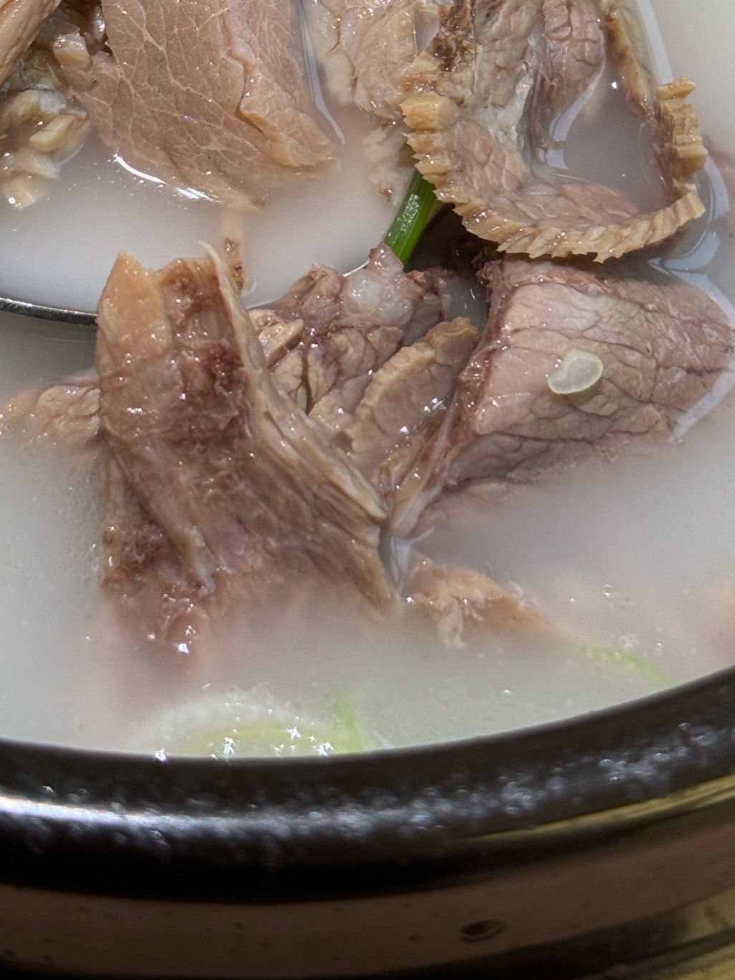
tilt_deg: -56.1
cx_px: 453
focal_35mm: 96
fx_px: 2717
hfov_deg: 15.4
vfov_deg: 19.8
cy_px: 5
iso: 50
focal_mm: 6.76
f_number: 1.78
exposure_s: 1/50
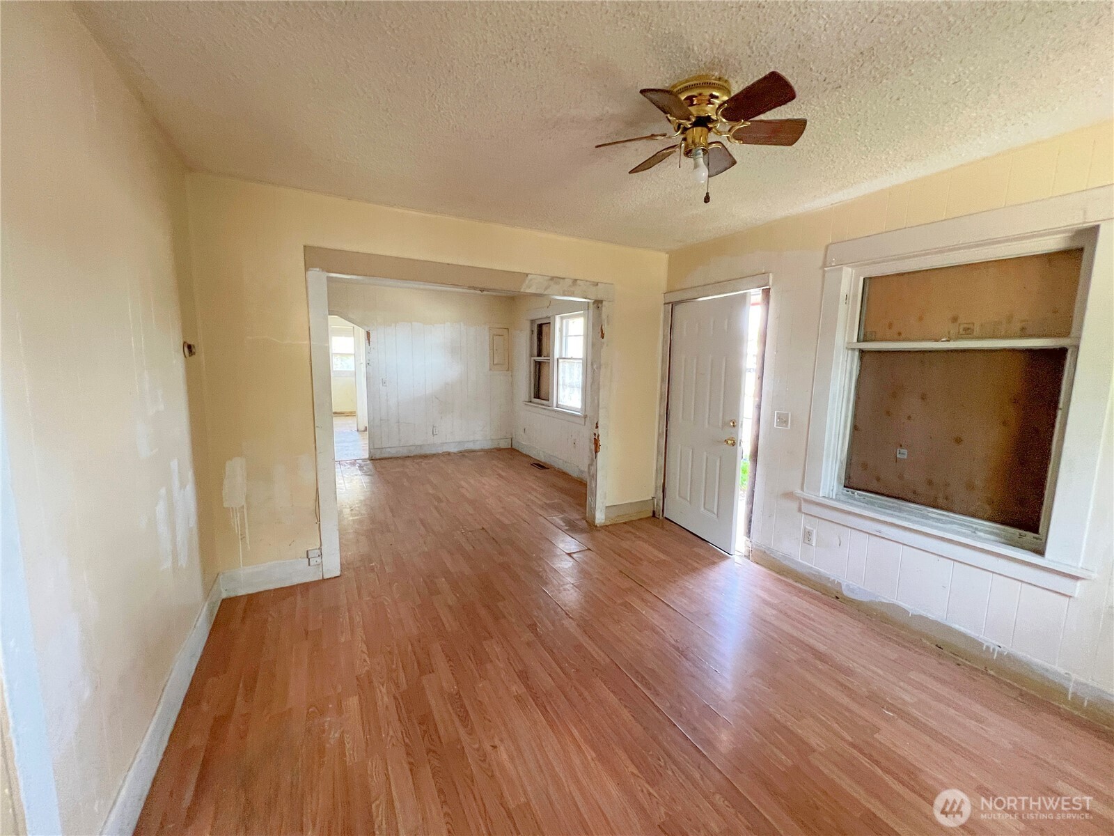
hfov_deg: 106.2
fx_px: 418
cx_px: 557
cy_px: 418
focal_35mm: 13
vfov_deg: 89.9
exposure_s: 1/60
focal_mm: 1.57
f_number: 1.8
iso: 250
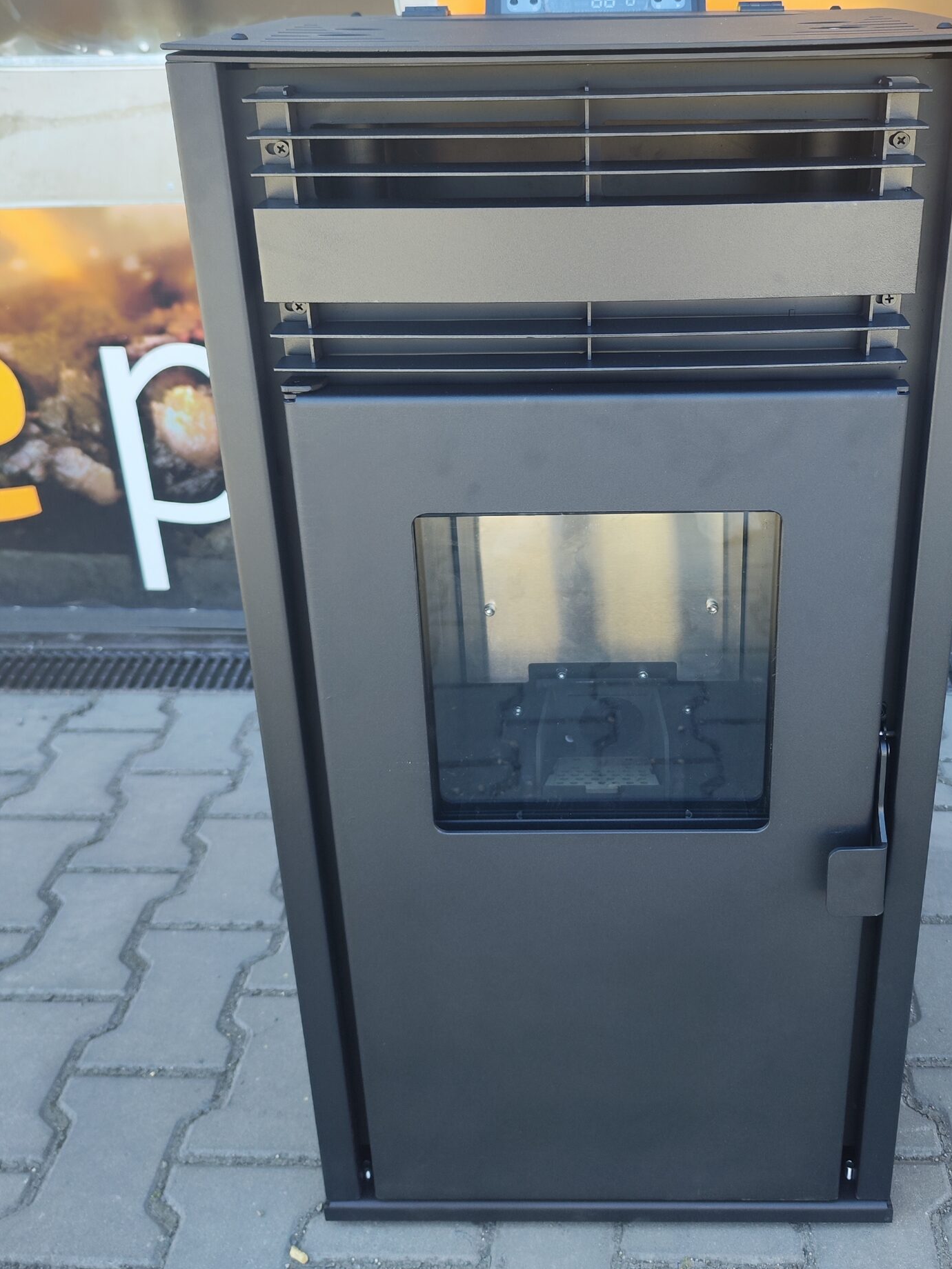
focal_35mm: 32
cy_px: 459
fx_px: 1173
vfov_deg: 56.0
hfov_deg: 43.7
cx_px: 606
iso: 63
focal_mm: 7.01
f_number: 1.69
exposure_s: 1/100
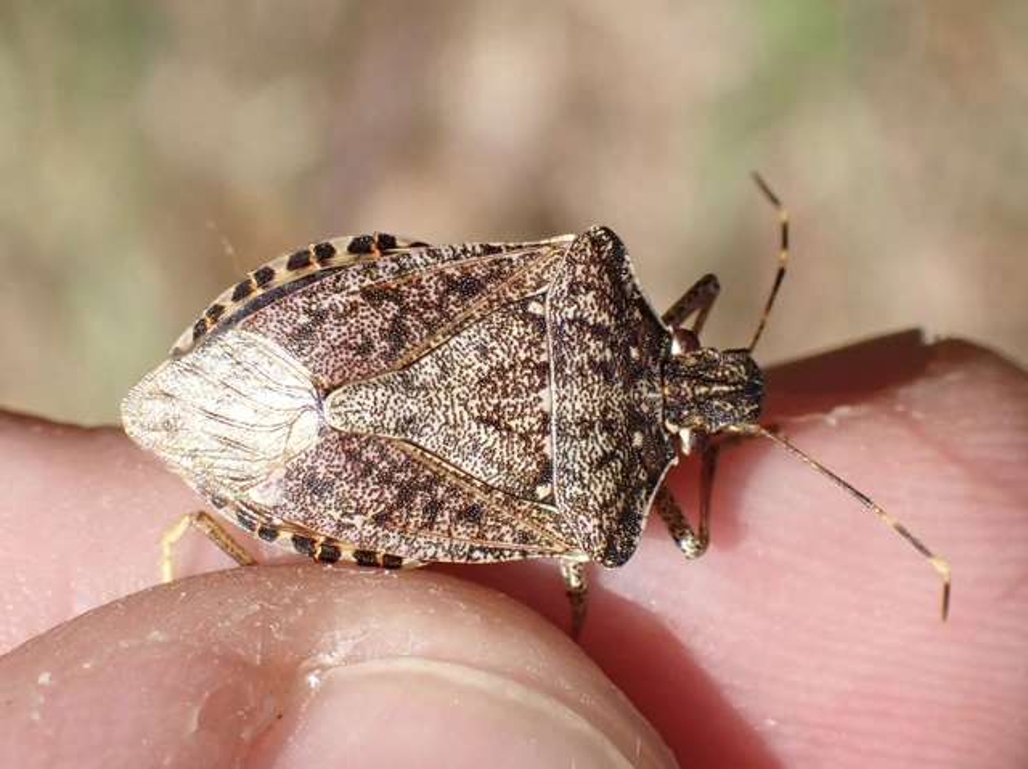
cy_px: 384
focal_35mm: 100
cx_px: 514
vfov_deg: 14.8
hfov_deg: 19.7
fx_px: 2967
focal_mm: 18
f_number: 6.3
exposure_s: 1/400
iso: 200
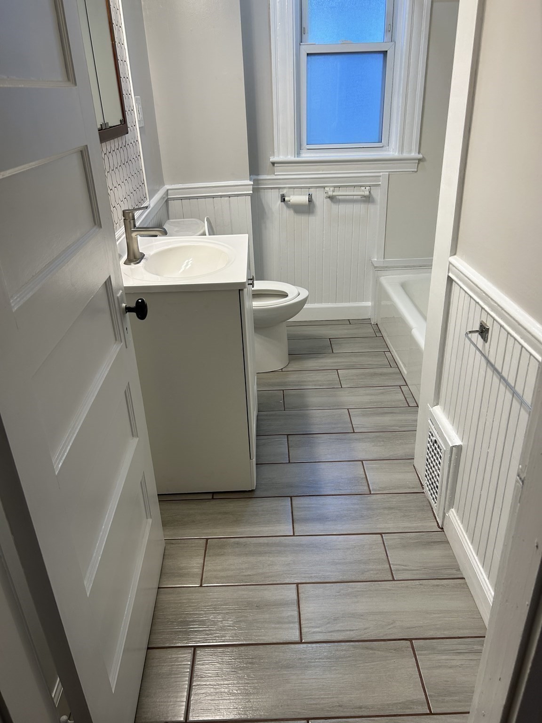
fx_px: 543
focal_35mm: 26
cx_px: 271
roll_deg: +2.8
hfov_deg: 53.1
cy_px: 362
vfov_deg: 67.3
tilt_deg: -25.1
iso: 64
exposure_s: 1/122
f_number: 1.5
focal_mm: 5.7
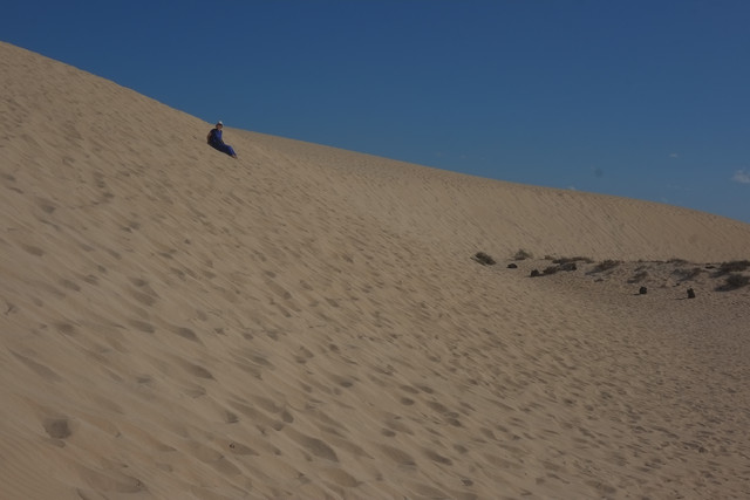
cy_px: 250
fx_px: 854
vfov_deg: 32.6
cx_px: 375
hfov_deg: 47.4
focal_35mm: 41
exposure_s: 1/550
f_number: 16
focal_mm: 27
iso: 200
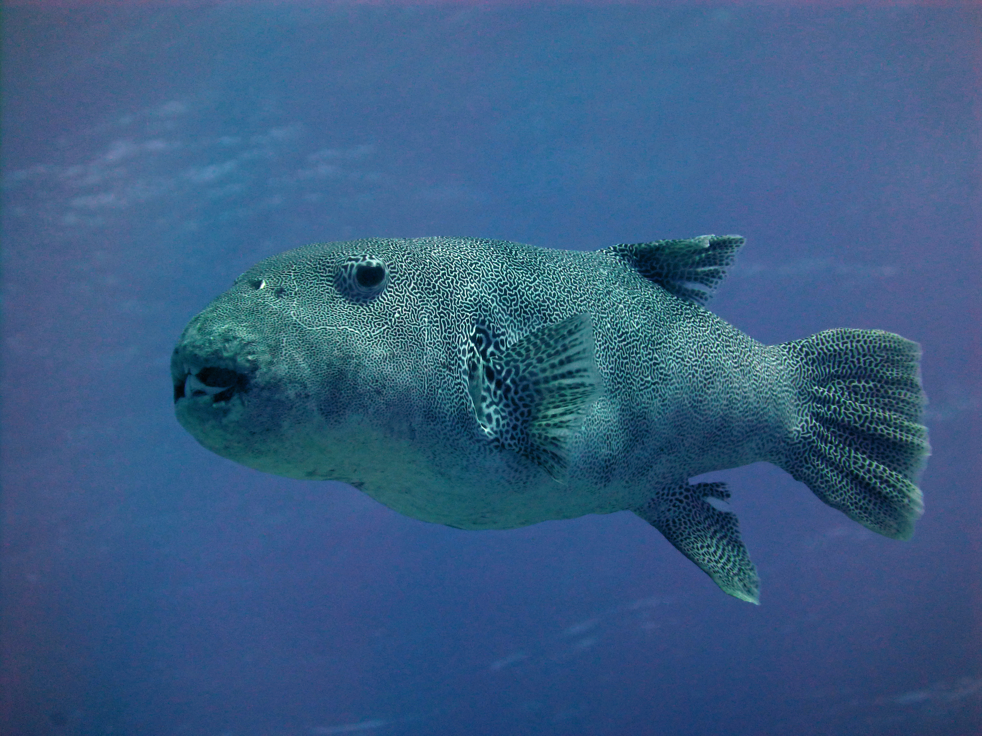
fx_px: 10950
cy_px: 368
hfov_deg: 5.1
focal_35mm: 386
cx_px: 491
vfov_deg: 3.9
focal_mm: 68.9
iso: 160
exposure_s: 1/100
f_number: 5.9
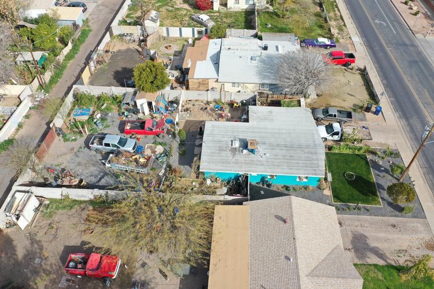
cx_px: 217
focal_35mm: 28
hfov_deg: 65.5
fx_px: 338
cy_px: 144
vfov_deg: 46.4
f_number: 5.6
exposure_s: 1/320
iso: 100
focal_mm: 10.26
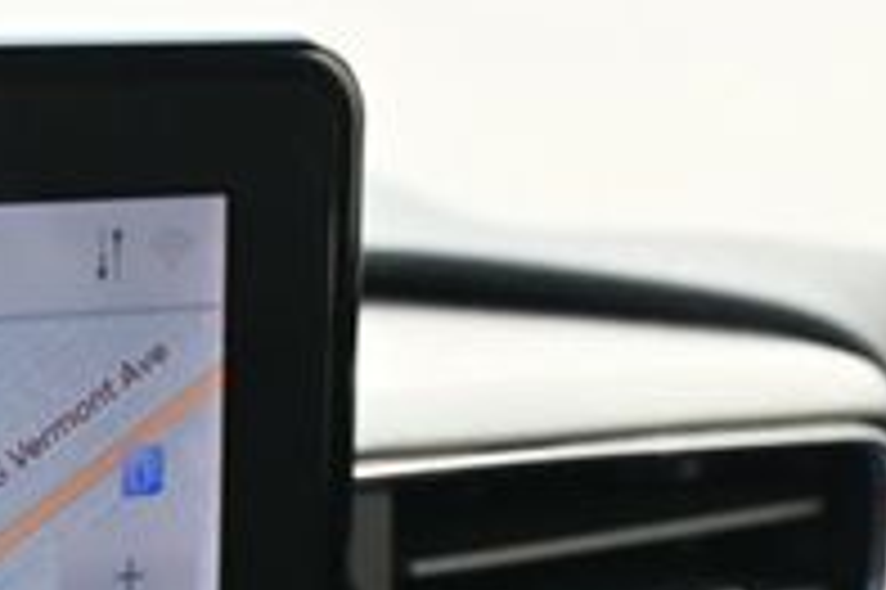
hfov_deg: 15.5
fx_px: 2937
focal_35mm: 119
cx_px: -535
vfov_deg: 11.2
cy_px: 770
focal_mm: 24.5
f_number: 4.2
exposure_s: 1/125
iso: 500
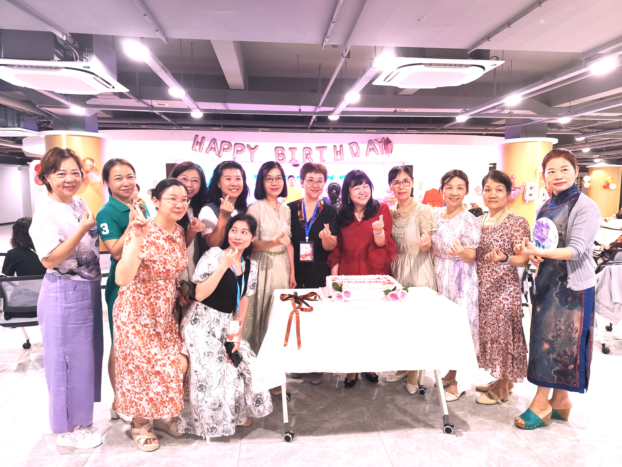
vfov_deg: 58.9
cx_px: 311
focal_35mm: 23
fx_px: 413
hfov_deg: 73.9
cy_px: 234
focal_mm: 6.14
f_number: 1.65
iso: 640
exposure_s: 1/50
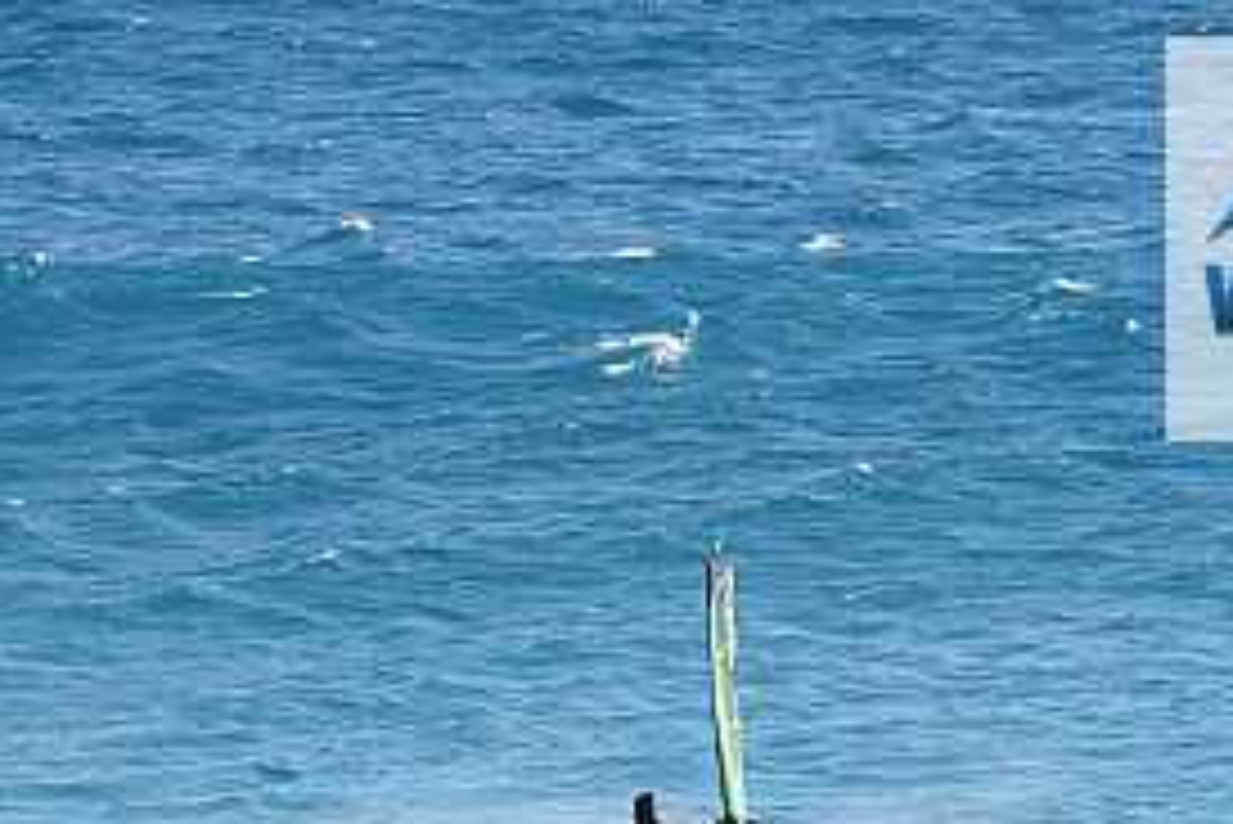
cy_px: 693
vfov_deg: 1.6
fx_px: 28784
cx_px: 702
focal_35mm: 840
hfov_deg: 2.5
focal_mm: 300
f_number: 7.1
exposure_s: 1/800
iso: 200
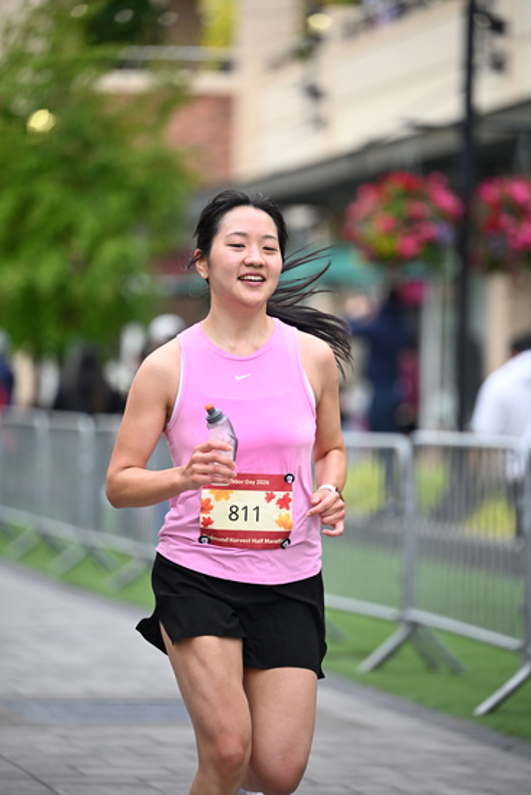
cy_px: 398
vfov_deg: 12.8
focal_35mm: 160
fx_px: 3537
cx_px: 266
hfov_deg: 8.6
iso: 1000
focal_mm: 160
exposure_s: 1/1600
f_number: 2.8
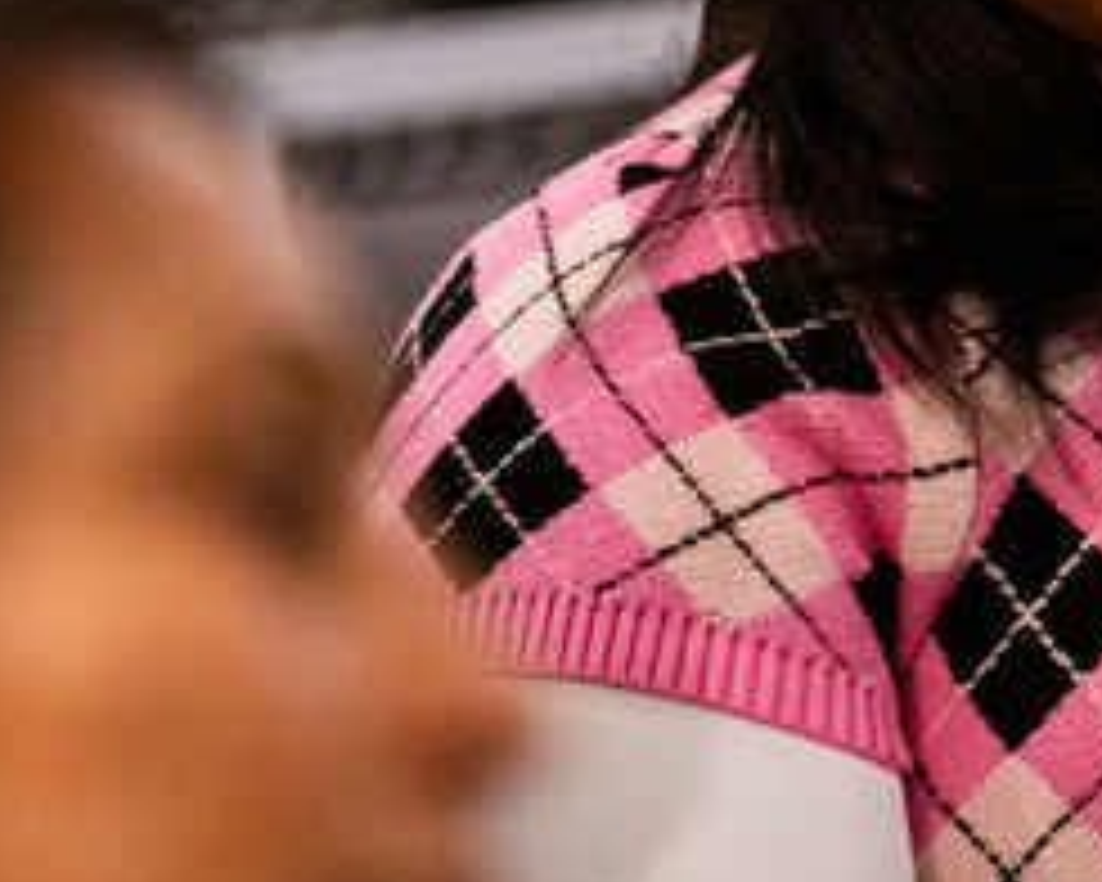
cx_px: 1489
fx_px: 21069
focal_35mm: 646
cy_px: 209
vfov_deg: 2.4
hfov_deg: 3.0
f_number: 2.8
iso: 2500
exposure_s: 1/100
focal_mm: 165
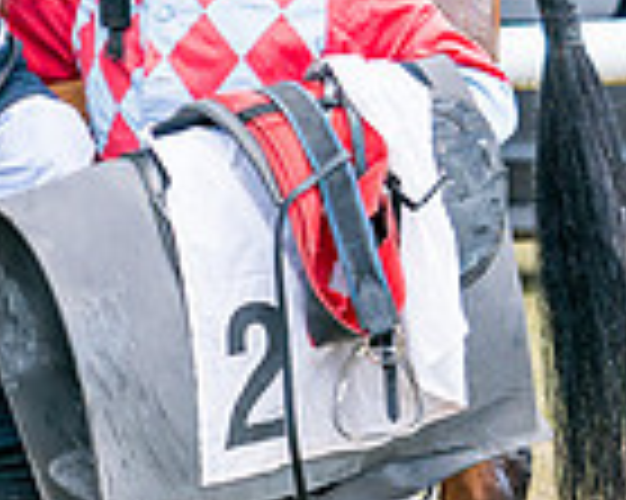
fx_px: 6887
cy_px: 347
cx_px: -310
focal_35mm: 372
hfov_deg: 5.2
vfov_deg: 4.2
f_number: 5
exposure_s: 1/1000
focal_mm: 77
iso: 400
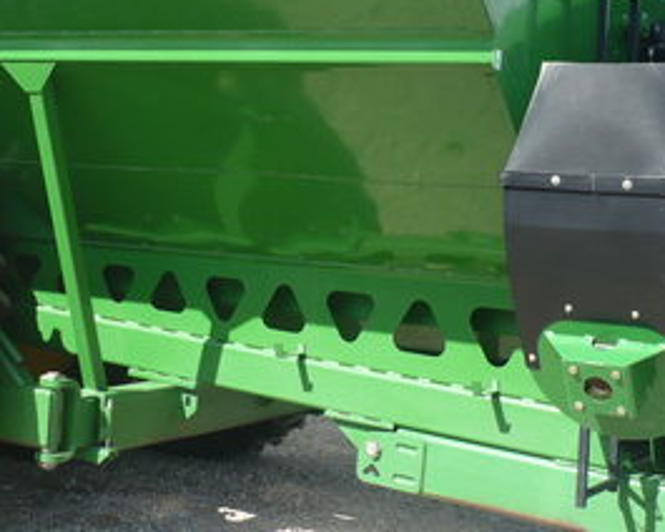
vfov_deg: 21.6
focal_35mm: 70
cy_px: 100
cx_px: 238
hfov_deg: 27.0
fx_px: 1378
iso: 100
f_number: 2.8
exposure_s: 1/640
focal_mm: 5.8
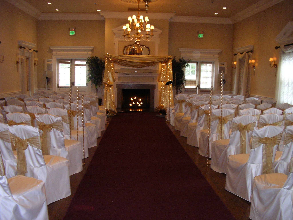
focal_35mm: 38
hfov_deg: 49.0
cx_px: 146
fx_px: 322
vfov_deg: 37.7
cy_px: 110
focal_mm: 5.8
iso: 200
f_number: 2.9
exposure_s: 1/8
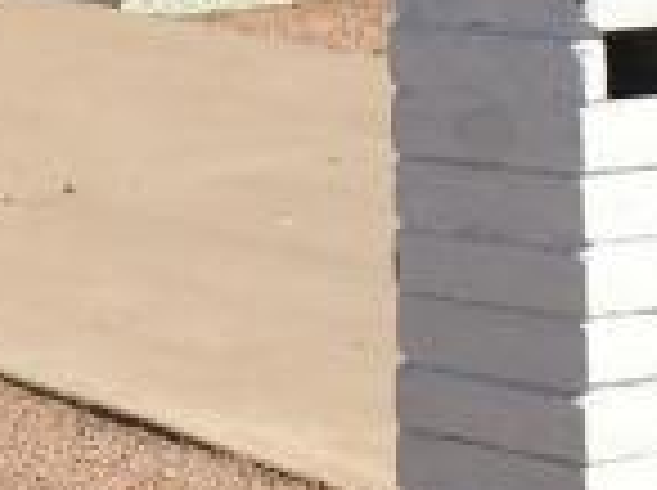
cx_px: -248
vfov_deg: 7.1
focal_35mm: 204
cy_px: -310
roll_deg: +0.7
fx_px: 3865
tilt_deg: -3.1
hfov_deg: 9.5
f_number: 2.2
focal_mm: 4.15
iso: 25
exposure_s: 1/1876
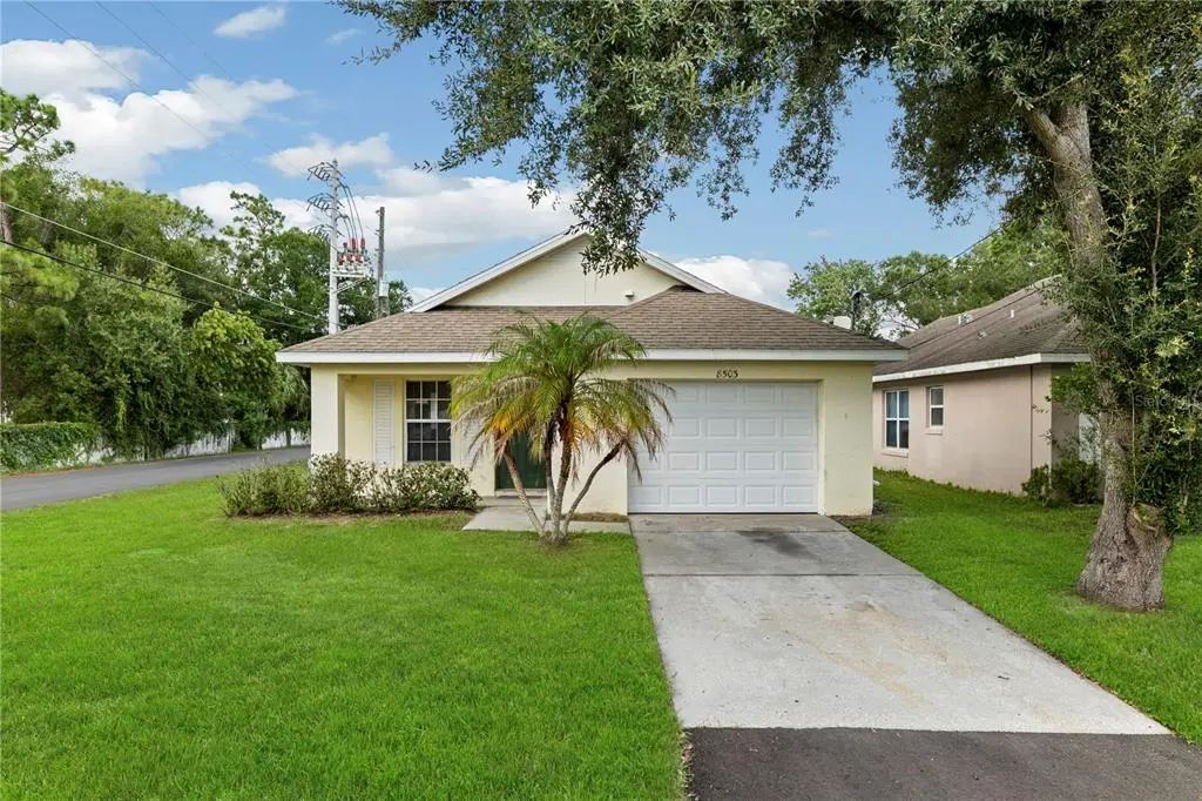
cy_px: 400
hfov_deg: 73.8
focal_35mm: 24
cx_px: 601
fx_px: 801
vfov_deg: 53.1
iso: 400
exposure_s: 1/60
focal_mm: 24
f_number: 10
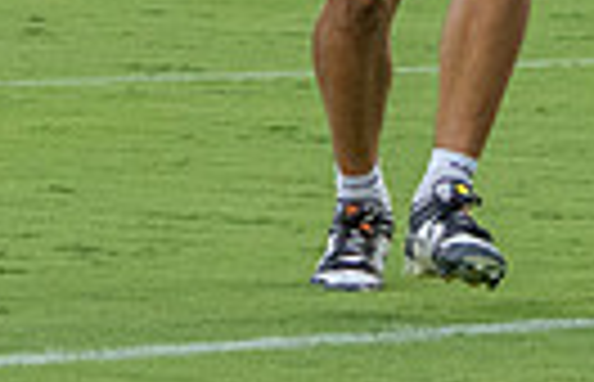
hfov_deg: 2.6
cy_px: -380
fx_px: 12981
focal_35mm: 795
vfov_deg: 1.7
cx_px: 377
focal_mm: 100
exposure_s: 1/1250
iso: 2000
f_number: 5.6
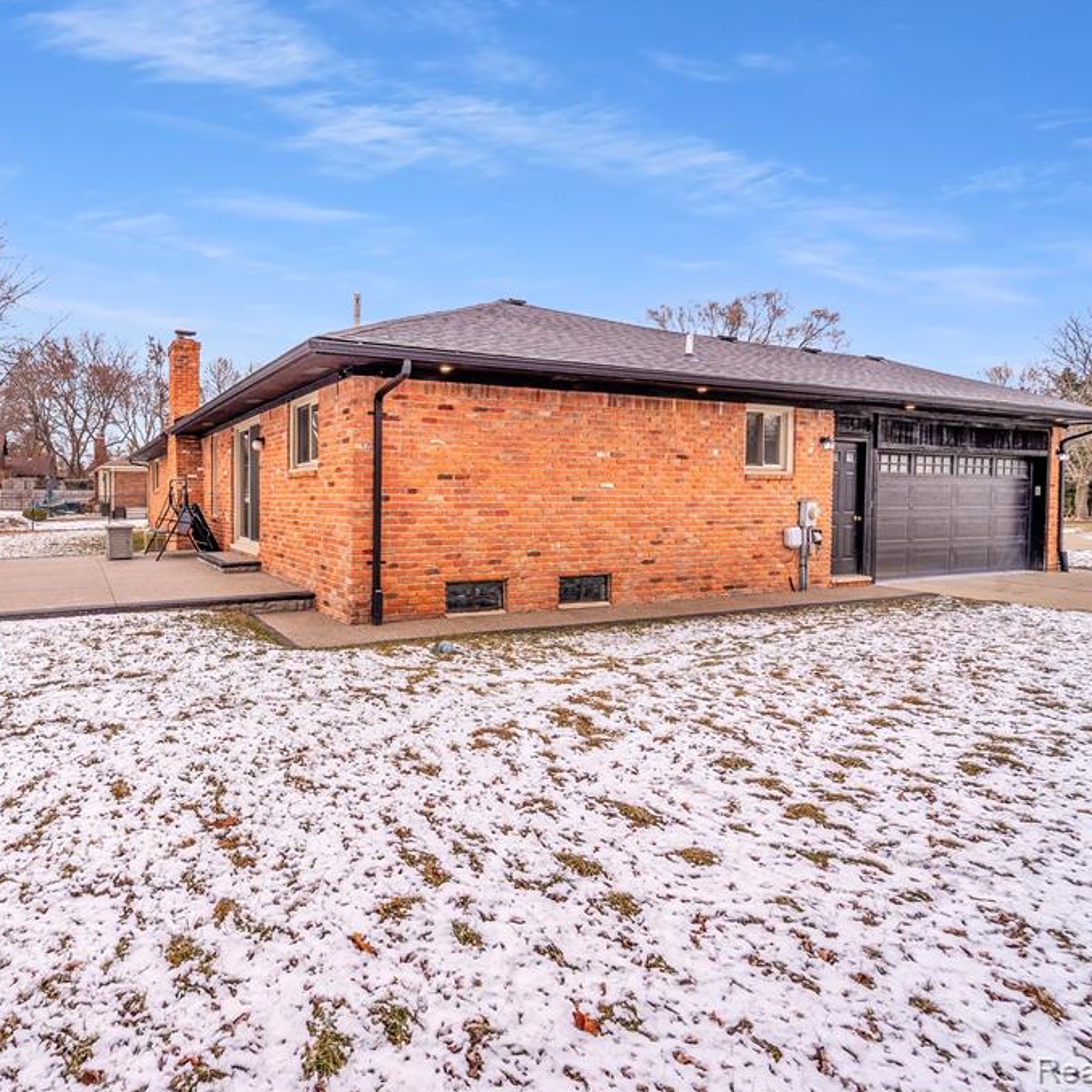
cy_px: 544
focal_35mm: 18
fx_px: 642
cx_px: 373
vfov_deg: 80.7
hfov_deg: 78.3
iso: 80
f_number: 10
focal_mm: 14
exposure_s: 1/60
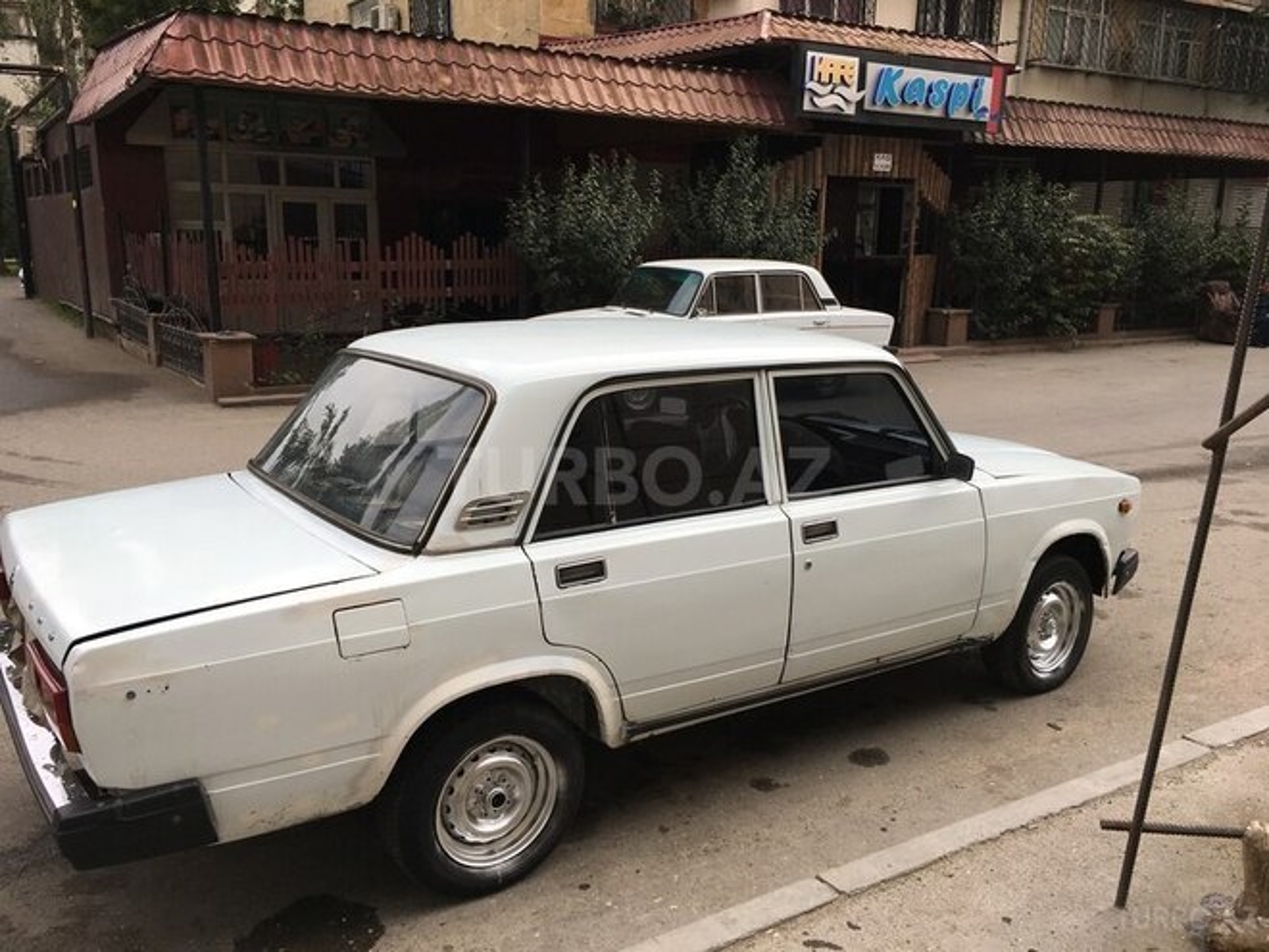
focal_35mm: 29
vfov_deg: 48.2
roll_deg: -1.0
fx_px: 1063
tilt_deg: -12.4
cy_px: 476
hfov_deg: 61.7
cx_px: 634
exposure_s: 1/793
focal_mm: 4.15
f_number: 2.2
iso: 25
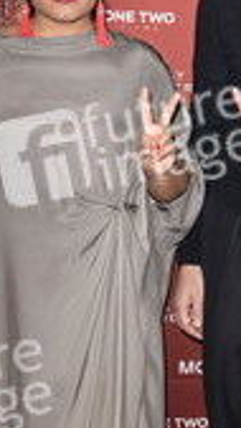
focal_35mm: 104
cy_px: 274
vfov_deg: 20.5
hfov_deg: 11.6
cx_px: 198
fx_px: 1182
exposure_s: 1/250
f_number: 5.6
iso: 400
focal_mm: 42
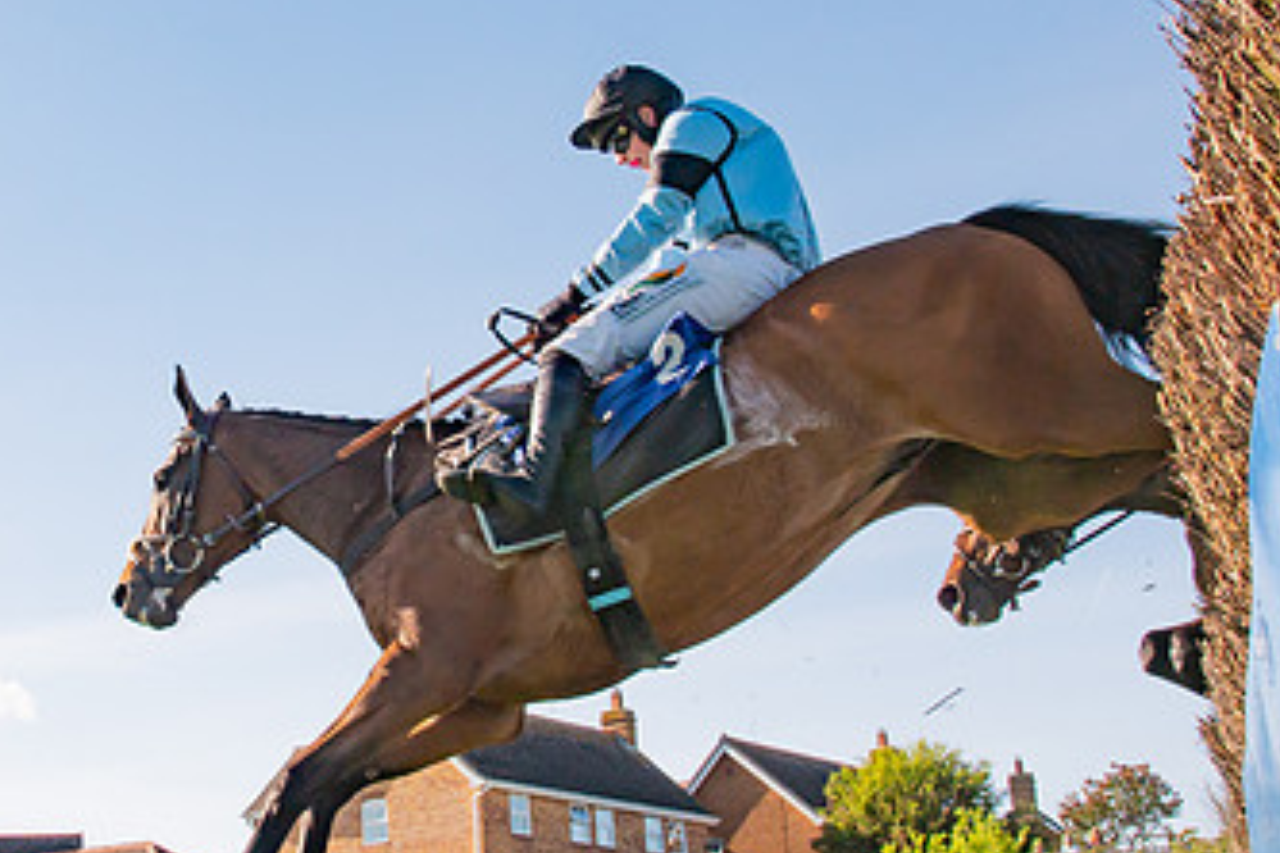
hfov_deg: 32.9
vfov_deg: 23.4
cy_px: 366
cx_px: 149
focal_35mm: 58
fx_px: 2062
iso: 500
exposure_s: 1/1600
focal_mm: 24
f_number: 8
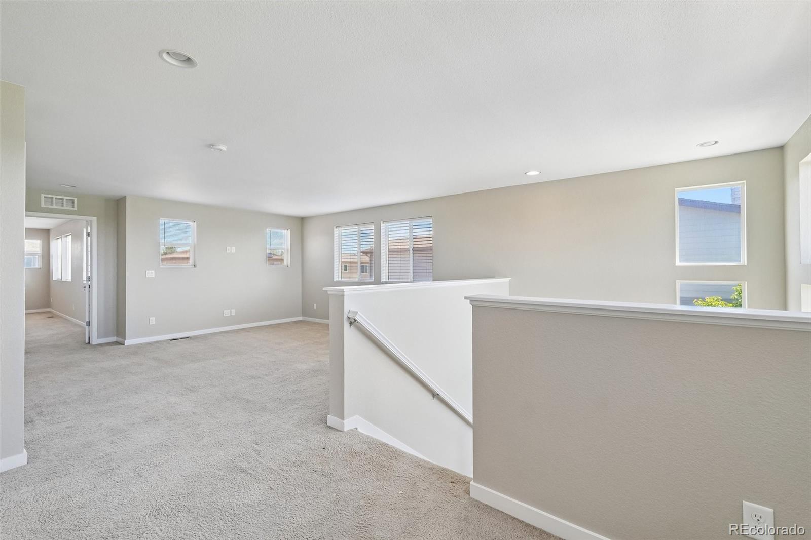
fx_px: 338
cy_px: 270
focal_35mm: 15
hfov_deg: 100.4
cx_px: 406
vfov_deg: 77.3
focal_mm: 10
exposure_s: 1/30
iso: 800
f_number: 8
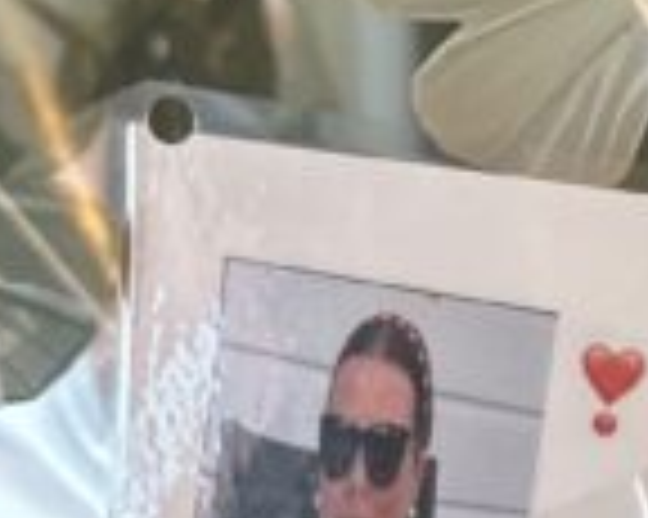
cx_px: 734
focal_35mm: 125
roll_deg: +1.7
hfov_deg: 15.0
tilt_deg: -5.9
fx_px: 2396
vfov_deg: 12.2
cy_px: 473
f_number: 1.78
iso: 800
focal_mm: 6.86
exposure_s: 1/50
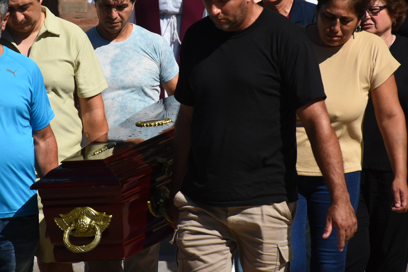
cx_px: 163
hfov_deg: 7.4
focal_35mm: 278
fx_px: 3150
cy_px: 110
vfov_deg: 4.9
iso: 640
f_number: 5.6
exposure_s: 1/4000
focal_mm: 140
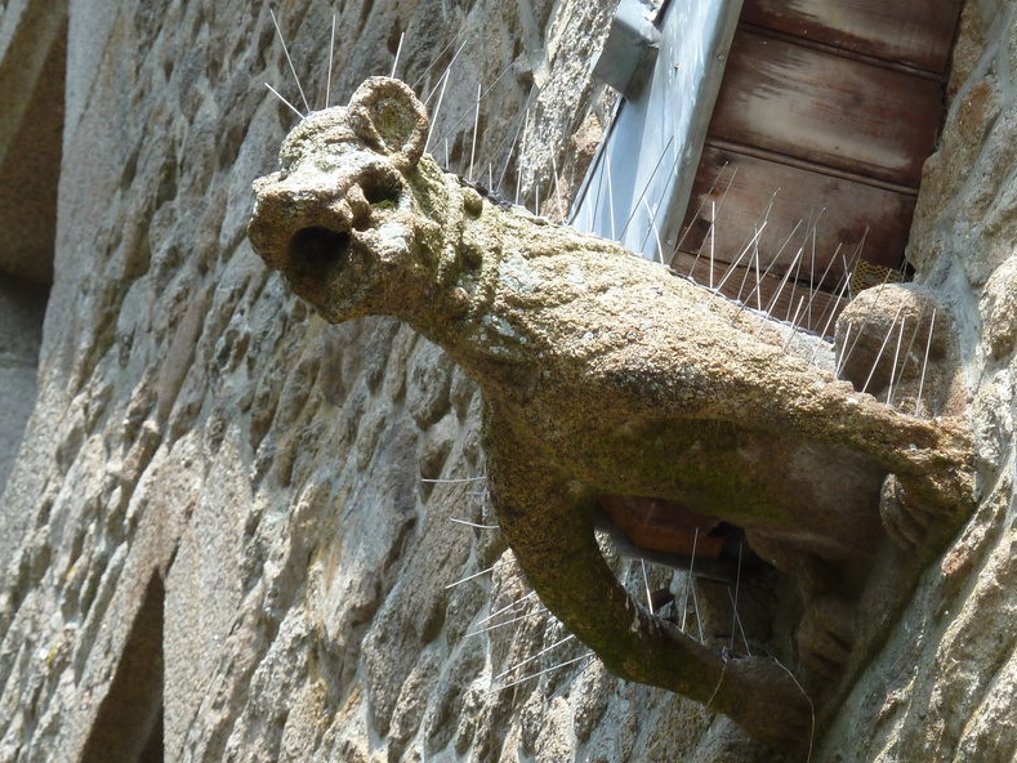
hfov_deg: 7.7
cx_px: 550
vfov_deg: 5.8
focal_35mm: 257
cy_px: 312
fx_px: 7552
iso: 80
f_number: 4.5
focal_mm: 27.8
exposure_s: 1/160
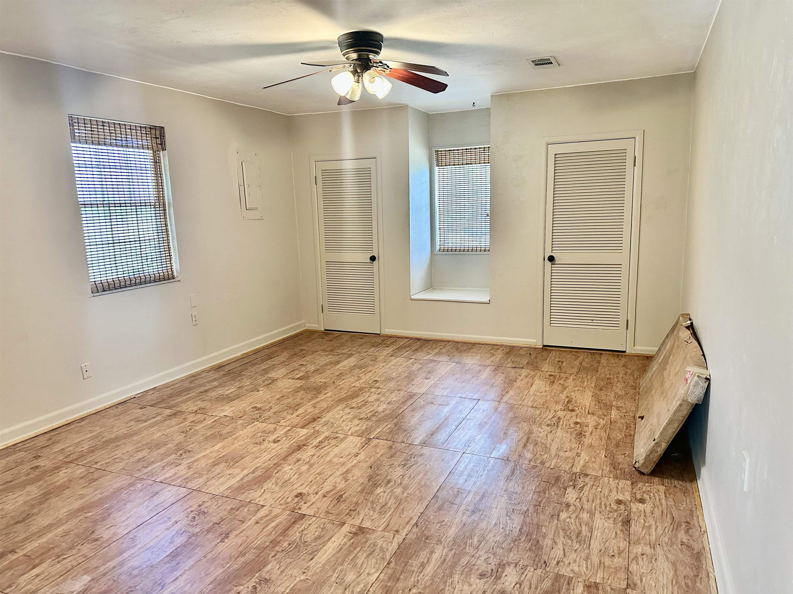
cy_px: 297
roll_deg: +1.6
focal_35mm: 24
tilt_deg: -9.1
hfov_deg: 71.6
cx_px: 396
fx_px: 550
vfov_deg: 56.8
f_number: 1.78
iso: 400
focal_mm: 6.86
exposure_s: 1/60
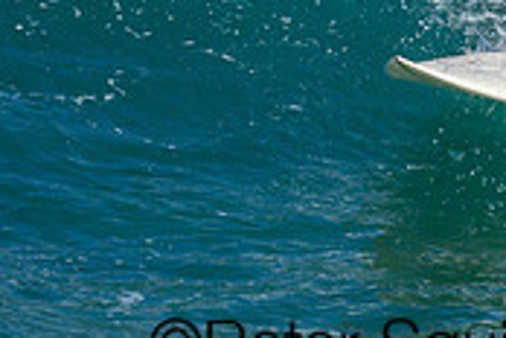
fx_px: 41278
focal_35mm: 2937
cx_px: 453
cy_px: -116
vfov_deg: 0.5
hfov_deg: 0.7
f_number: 6.3
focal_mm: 800
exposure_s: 1/2000
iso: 360
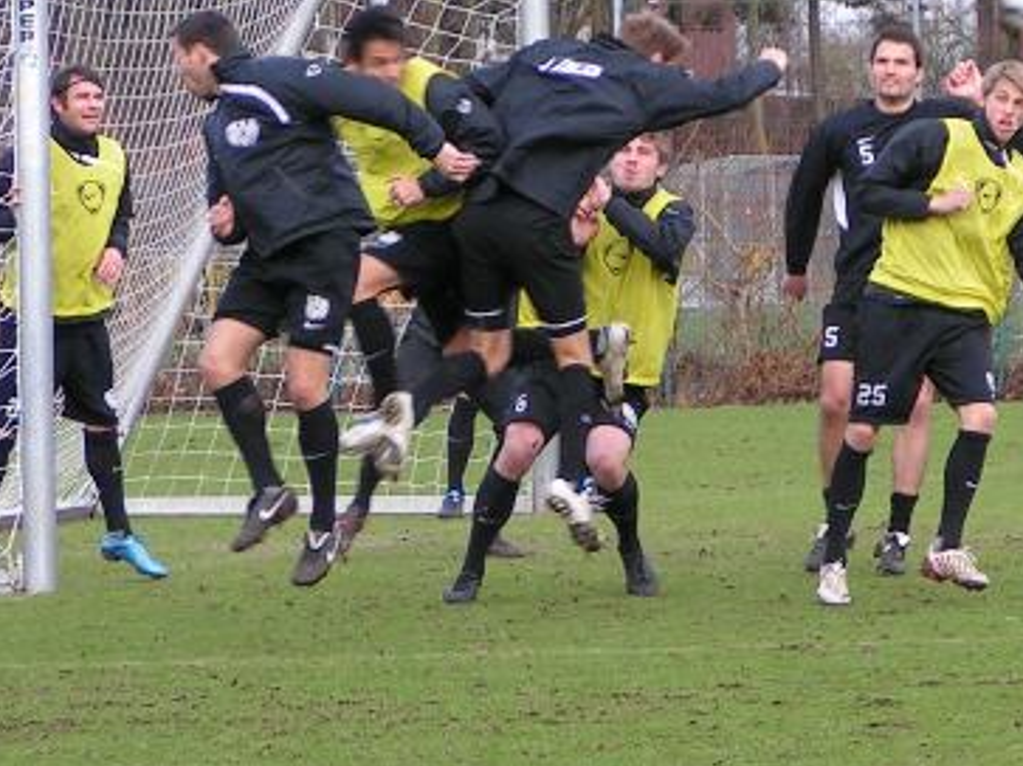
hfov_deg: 6.0
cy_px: 270
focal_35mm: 331
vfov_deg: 4.5
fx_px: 9779
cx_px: 713
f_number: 3.5
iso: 50
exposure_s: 1/200
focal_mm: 22.9
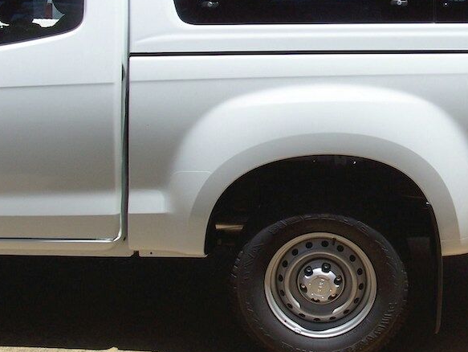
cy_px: 140
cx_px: 311
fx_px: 649
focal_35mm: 48
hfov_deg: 39.2
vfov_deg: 30.2
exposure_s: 1/750
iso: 80
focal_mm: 6
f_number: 4
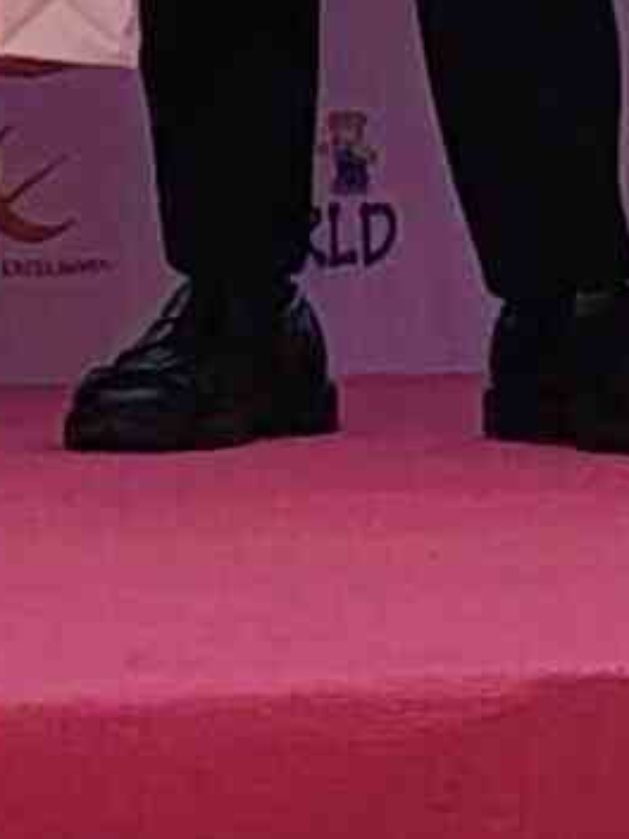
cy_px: -1285
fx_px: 8116
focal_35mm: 335
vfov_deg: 5.7
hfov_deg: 4.4
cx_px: -457
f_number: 1.75
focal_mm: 5.25
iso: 167
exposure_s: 1/33.3
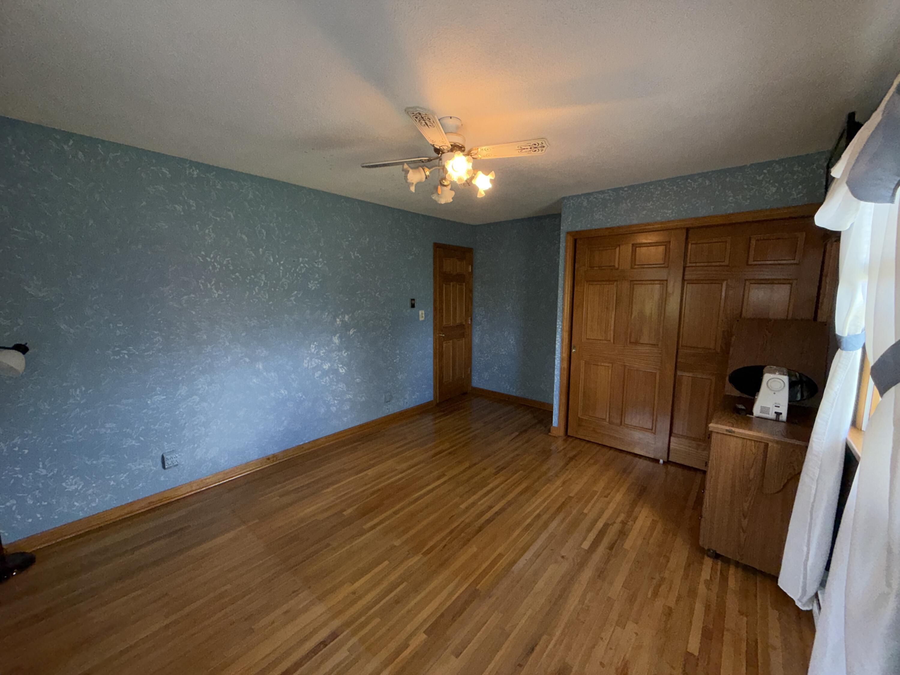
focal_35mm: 14
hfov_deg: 102.1
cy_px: 338
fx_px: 364
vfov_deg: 85.7
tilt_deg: -8.1
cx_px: 450
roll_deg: +0.2
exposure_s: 1/60
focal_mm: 2.22
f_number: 2.2
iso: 100
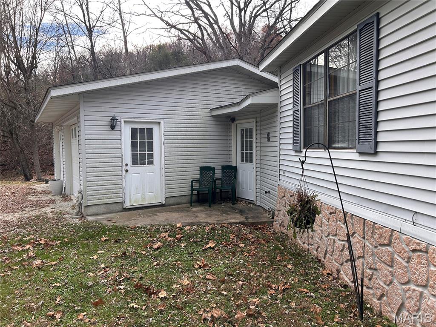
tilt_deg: -4.0
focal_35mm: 26
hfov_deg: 67.3
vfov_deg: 53.1
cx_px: 218
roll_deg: +0.6
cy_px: 164
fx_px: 327
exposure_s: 1/1224
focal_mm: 5.7
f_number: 1.5
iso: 50
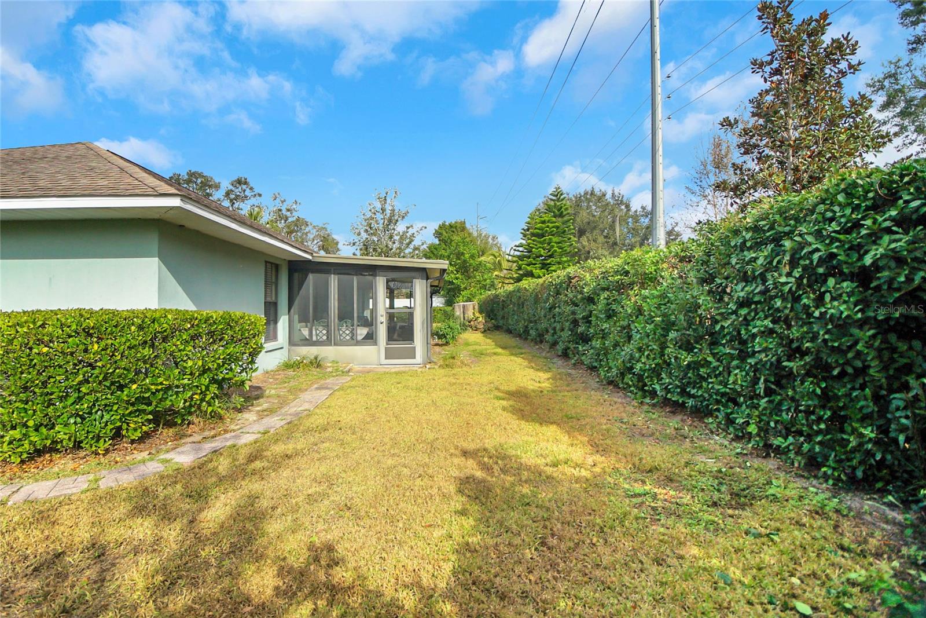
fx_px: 386
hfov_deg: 100.4
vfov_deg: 77.3
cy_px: 309
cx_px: 463
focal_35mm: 15
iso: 200
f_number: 4.5
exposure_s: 1/2000
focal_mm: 10
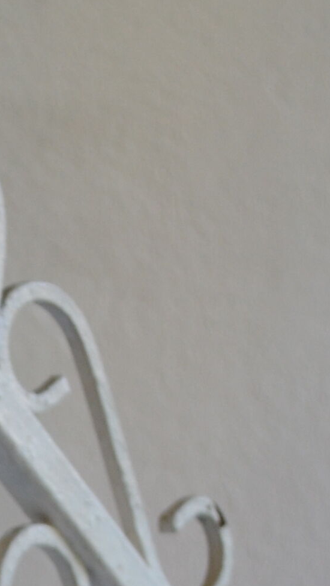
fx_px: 2303
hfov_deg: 7.7
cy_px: 723
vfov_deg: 14.0
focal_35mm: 148
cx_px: -396
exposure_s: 1/50
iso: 400
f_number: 3.8
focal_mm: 20
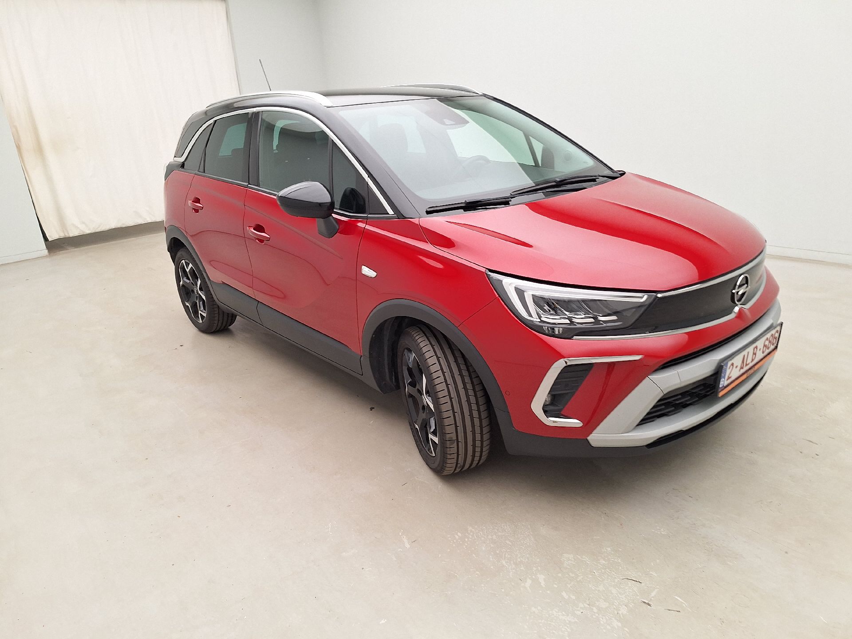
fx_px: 566
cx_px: 426
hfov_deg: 73.9
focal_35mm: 23
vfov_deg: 58.9
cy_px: 320
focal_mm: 5.54
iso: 64
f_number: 1.8
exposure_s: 1/100
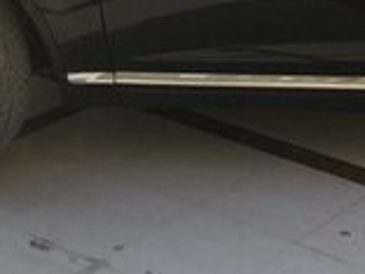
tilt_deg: -17.2
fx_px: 1297
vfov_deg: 11.7
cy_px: -88
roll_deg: -3.3
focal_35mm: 123
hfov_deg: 15.5
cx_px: 428
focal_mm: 4.15
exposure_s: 1/418
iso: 25
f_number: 2.2
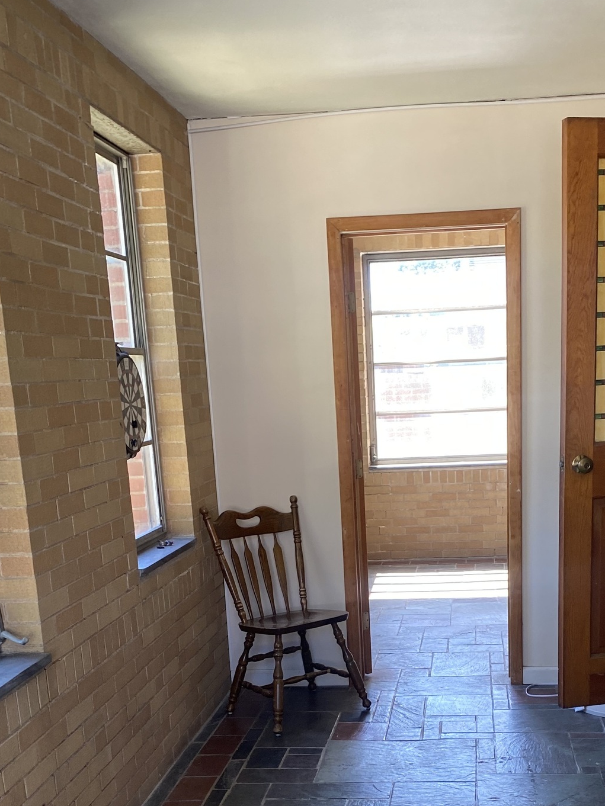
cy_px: 627
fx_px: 1025
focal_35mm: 44
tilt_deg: -12.2
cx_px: 382
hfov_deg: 32.7
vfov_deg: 41.4
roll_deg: +2.6
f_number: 1.8
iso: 125
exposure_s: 1/121
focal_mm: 4.25
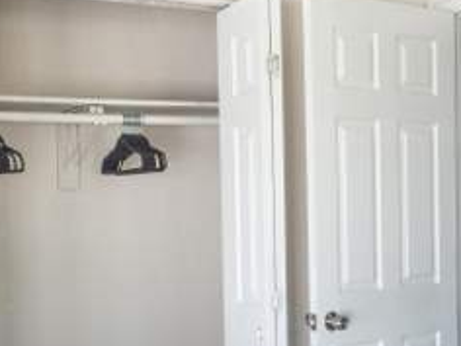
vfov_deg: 23.8
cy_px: 260
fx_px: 812
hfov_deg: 30.9
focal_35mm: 61
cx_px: 92
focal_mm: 14
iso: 200
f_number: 3.5
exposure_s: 1/160
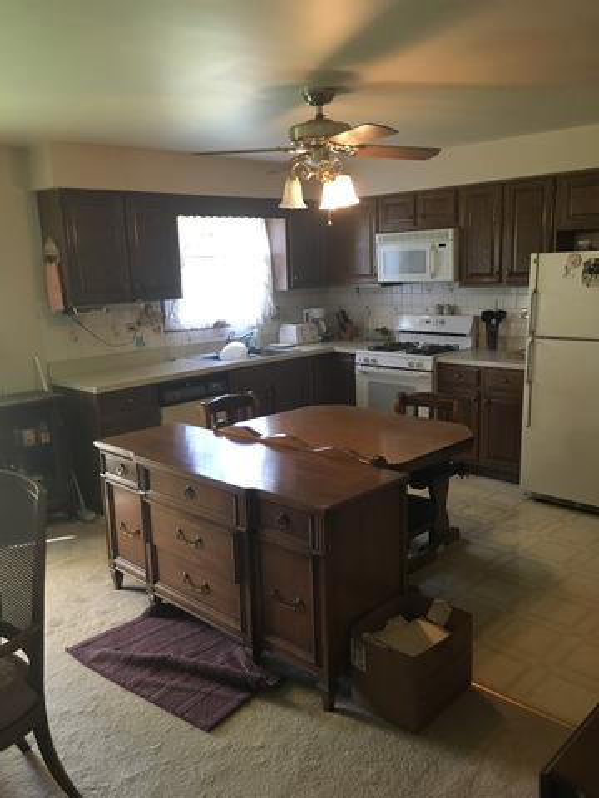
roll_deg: +0.8
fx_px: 669
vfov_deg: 61.7
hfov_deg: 48.2
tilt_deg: -10.8
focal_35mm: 29
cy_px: 399
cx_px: 300
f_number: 2.2
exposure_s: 1/30
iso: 200
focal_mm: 4.15
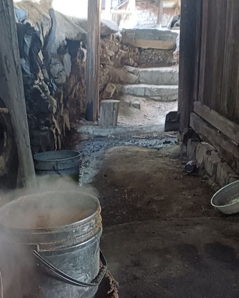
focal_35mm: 54
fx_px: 477
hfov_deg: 26.8
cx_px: 8
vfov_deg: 31.6
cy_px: 310
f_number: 1.8
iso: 1270
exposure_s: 1/20
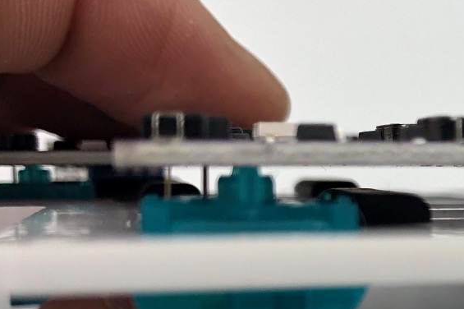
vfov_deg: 13.0
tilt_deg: -48.5
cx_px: 653
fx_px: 1340
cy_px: 291
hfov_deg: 18.0
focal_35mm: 104
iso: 20
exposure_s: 1/571
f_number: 1.8
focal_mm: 4
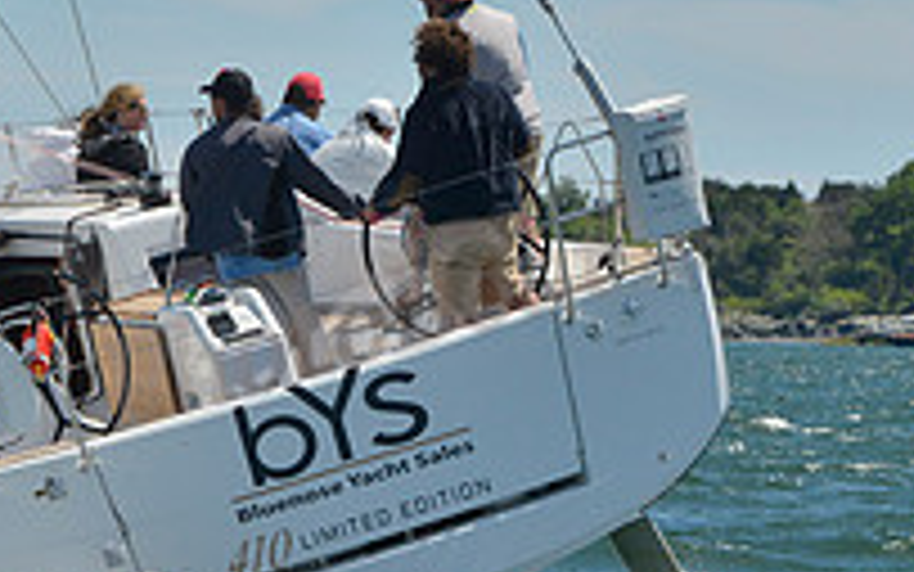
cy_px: 142
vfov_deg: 3.7
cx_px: -126
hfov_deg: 5.9
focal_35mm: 356
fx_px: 8870
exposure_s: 1/1250
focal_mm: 122
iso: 280
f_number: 9
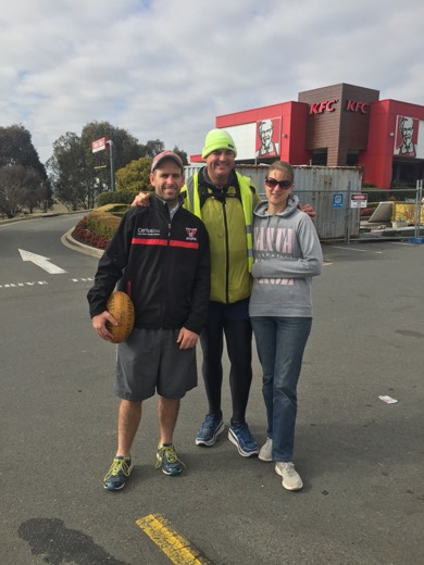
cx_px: 212
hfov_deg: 48.2
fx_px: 474
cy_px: 282
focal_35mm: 29
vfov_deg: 61.7
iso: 32
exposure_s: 1/1647
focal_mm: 4.15
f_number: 2.2
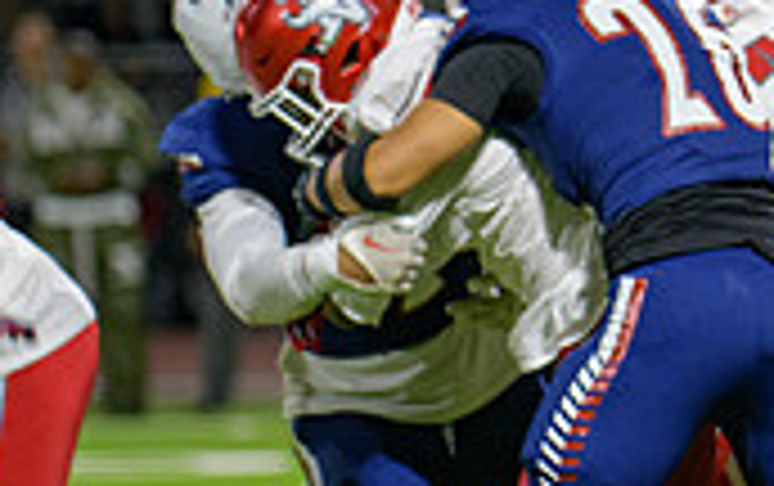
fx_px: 12314
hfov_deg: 3.6
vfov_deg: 2.3
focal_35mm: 583
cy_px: 236
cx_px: 1148
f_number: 2.8
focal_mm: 170
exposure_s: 1/250
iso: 2000
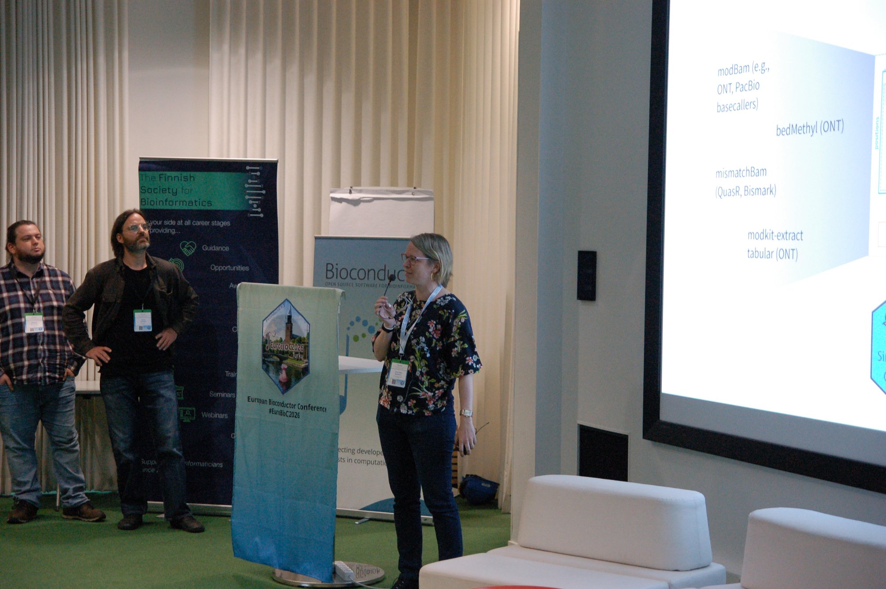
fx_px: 1844
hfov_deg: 27.0
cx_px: 443
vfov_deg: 18.2
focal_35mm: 75
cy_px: 294
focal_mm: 50
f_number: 3.5
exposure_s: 1/125
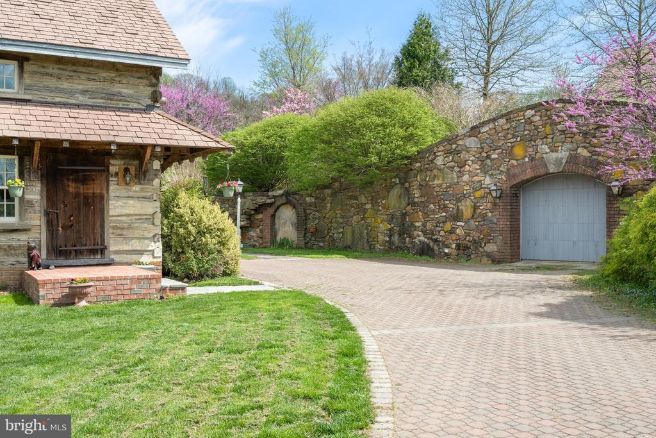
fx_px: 674
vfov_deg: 36.0
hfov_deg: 51.9
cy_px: 219
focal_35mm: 37
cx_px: 328
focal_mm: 37
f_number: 9
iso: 320
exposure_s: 1/125
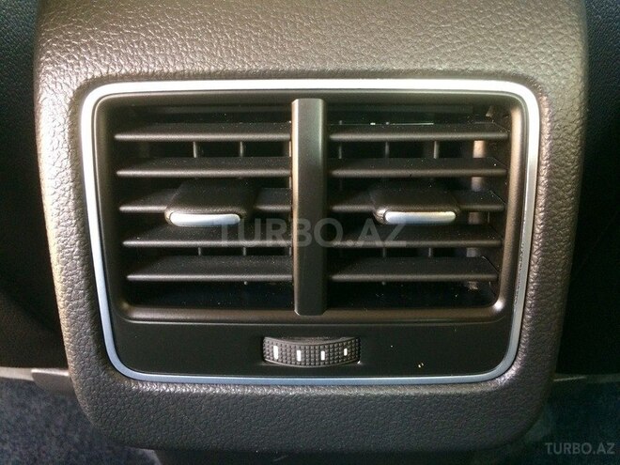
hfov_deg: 61.7
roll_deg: -1.4
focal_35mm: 29
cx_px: 310
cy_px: 232
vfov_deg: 48.2
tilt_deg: -35.3
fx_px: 519
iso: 250
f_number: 2.2
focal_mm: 4.15
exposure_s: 1/33
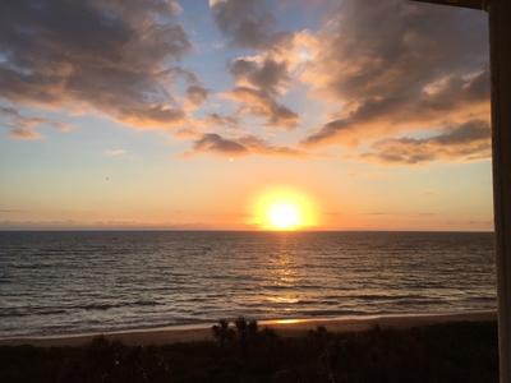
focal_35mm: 29
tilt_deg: +6.2
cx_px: 256
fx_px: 428
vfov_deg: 48.2
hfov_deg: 61.7
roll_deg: -1.1
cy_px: 192
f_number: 2.2
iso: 25
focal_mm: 4.15
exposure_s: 1/351
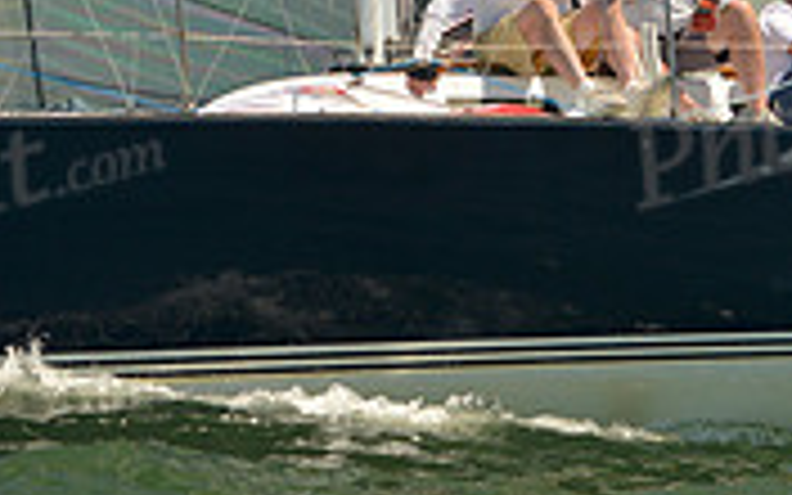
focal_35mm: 262
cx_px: 400
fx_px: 5655
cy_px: -79
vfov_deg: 5.0
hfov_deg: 8.0
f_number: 5.6
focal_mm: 78
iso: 200
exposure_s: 1/640
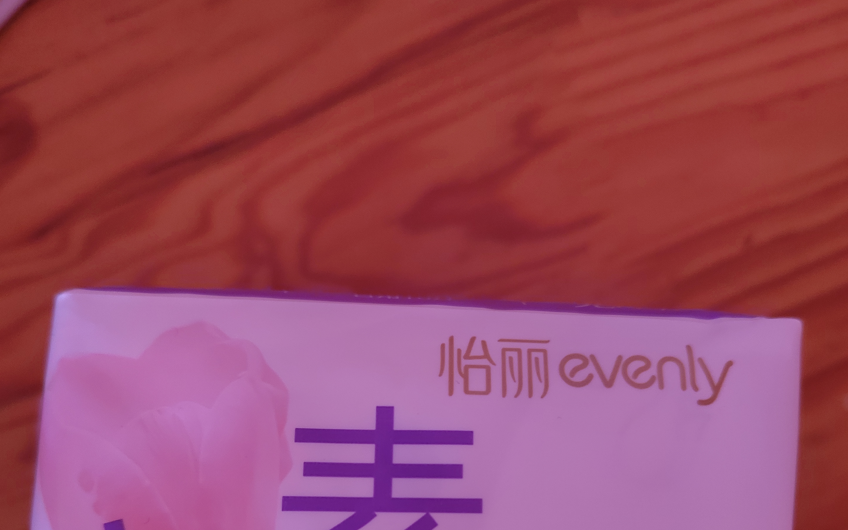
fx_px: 763
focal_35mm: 33
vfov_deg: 35.6
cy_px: 497
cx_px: 423
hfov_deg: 58.1
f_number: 1.9
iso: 3675
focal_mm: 5.52
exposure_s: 1/60
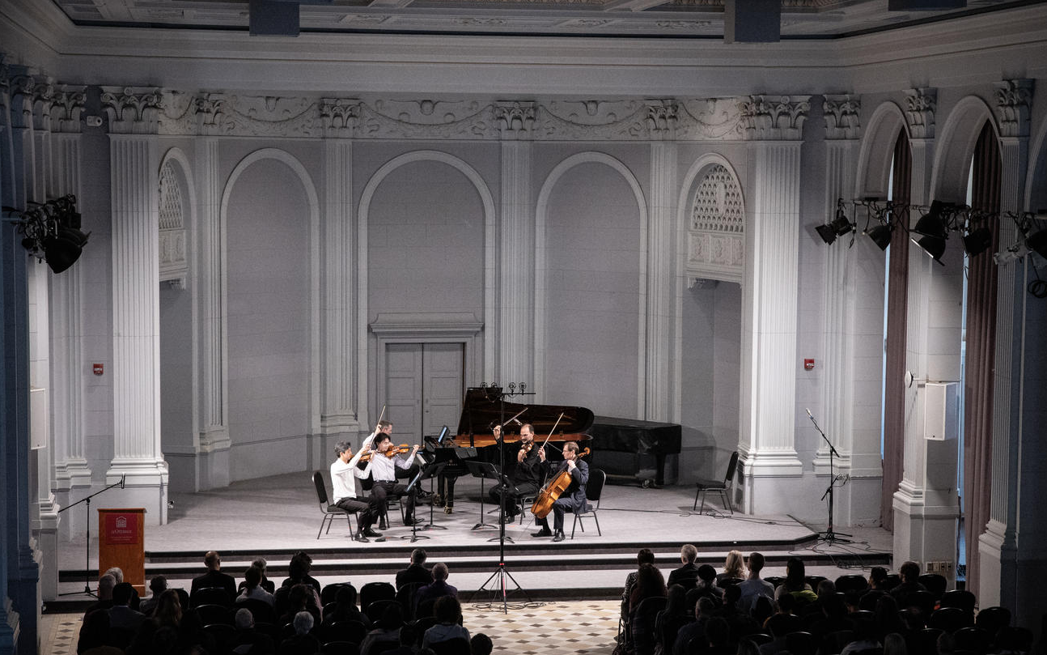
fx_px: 2311
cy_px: 389
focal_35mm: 81
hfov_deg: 25.5
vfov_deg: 16.1
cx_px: 553
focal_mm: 70
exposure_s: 1/125
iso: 6400
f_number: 6.3
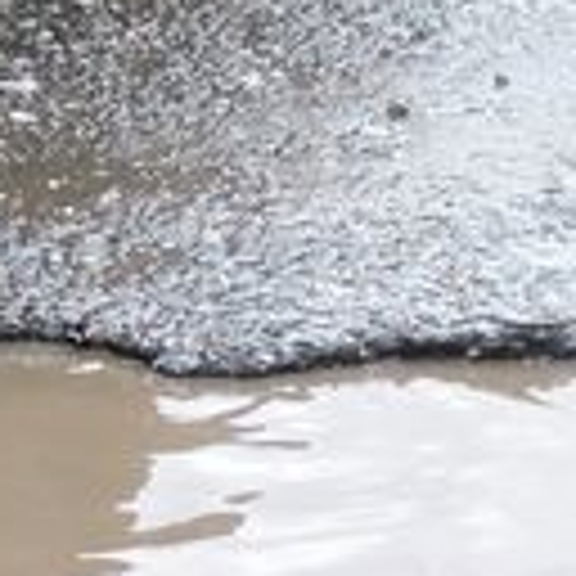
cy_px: -328
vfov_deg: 5.2
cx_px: -274
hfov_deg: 5.2
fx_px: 6231
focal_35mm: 331
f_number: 3.7
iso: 220
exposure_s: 1/400
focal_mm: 10.7
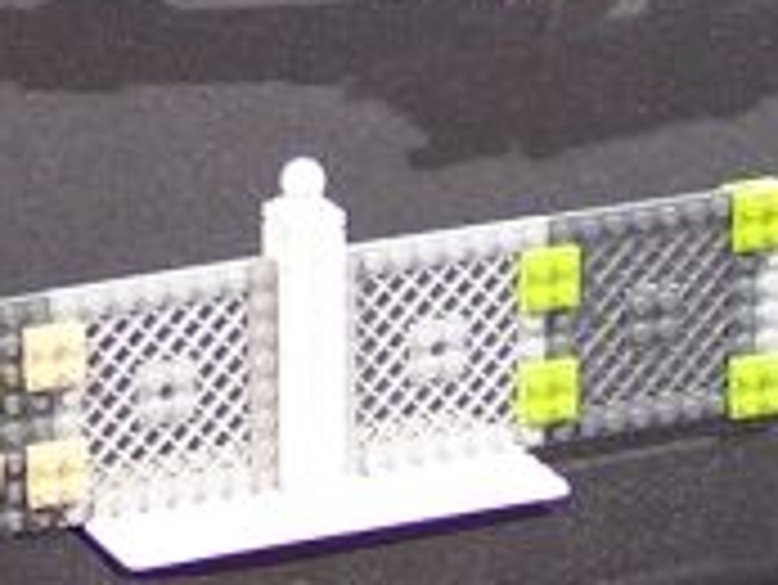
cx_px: 279
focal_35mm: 302
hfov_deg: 6.6
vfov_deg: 4.8
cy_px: -675
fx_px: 6792
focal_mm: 8.5
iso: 80
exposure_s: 1/2
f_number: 3
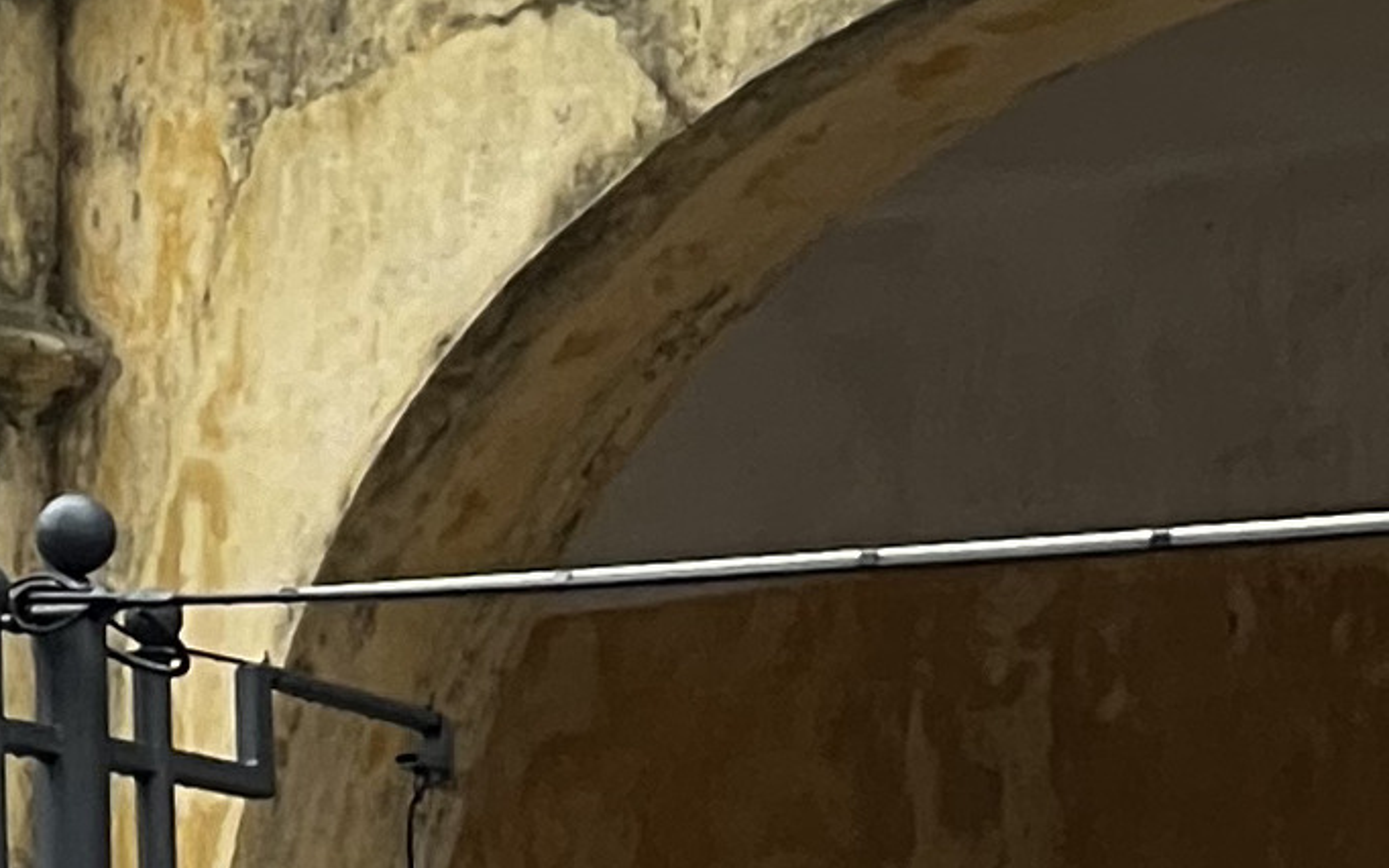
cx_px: 420
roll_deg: +1.2
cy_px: 3270
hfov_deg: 4.4
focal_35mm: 479
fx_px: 18129
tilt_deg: -0.6
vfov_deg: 2.7
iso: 80
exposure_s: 1/99
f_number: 2.8
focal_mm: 9
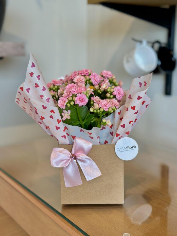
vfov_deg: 39.7
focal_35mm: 48
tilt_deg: -11.7
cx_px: 88
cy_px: 118
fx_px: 327
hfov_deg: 30.3
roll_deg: -0.6
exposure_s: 1/120
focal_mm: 6.86
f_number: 1.78
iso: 80
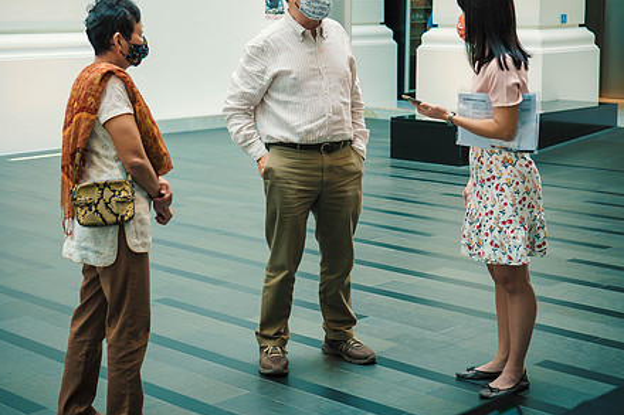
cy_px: 148
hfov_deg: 28.8
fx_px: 1213
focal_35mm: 70
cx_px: 298
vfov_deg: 19.4
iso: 400
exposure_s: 1/100
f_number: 2.2
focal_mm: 25
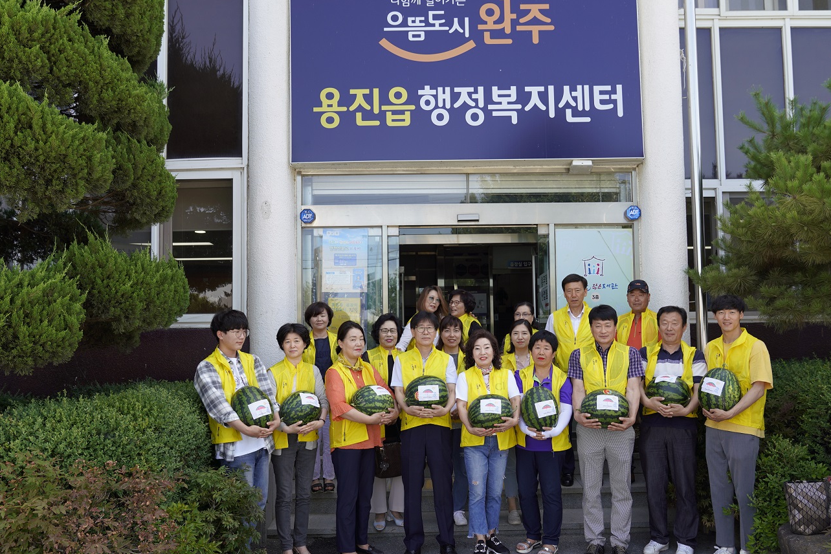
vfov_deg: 44.9
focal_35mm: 29
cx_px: 443
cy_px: 309
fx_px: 669
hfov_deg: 63.6
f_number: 4
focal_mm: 24
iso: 100
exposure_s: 1/160
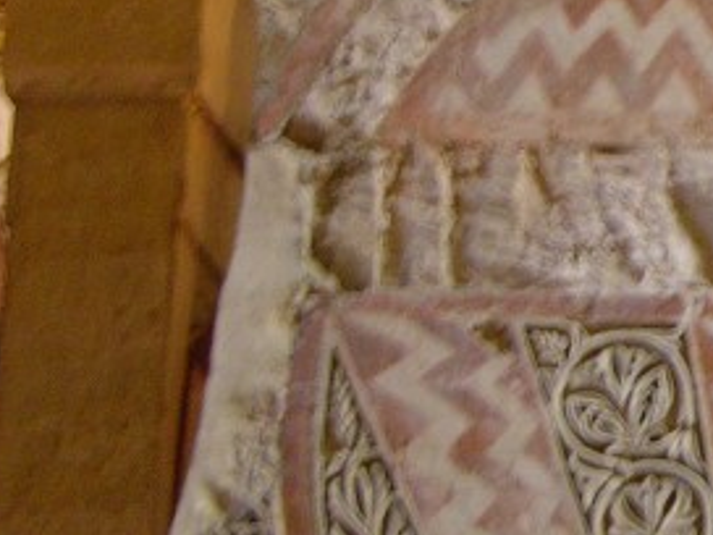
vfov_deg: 6.8
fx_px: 4490
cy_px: 34
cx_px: 1258
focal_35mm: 218
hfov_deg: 8.7
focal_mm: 14.7
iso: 200
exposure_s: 1/4.4
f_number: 3.1
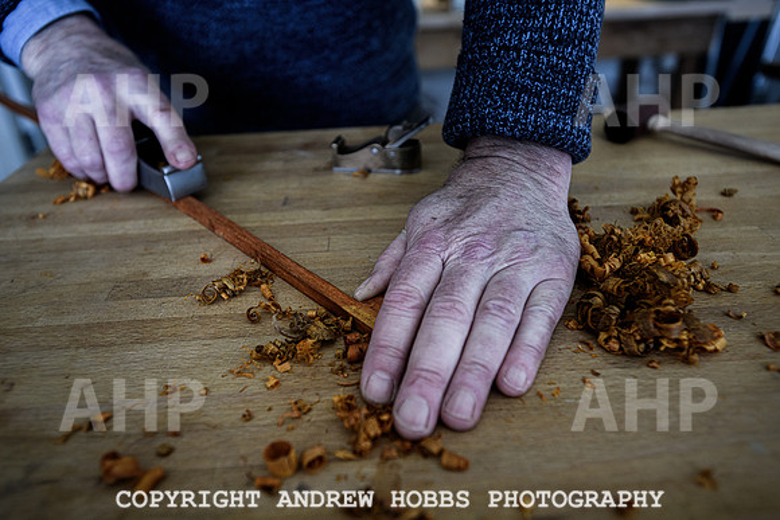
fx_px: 607
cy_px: 260
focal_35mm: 28
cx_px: 390
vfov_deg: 46.4
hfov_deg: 65.5
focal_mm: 28
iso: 800
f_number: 3.5
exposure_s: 1/200
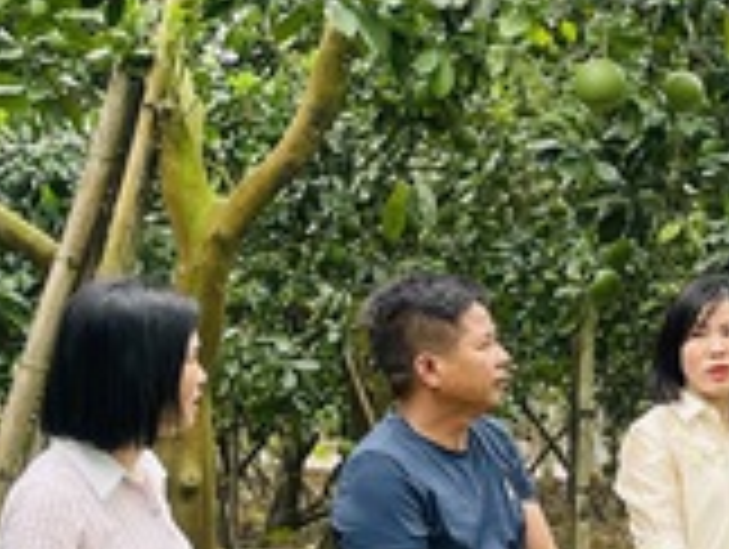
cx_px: 900
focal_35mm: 114
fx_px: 2404
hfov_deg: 16.5
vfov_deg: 13.0
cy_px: 362
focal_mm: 5.1
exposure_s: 1/332
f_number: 1.6
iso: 32
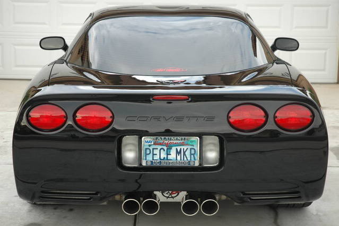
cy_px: 113
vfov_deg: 16.5
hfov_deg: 24.6
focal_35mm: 82
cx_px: 170
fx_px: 776
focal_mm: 55
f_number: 6.3
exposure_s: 1/125
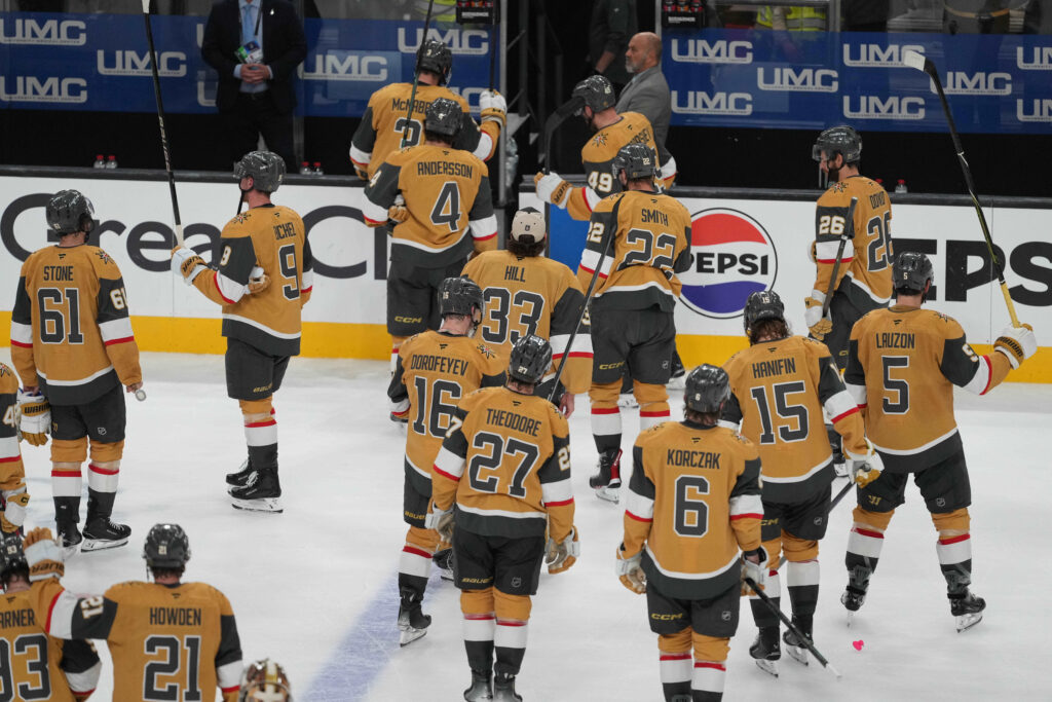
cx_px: 526
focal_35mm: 300
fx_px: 8767
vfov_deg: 4.6
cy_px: 351
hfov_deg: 6.9
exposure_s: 1/2000
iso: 2500
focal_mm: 300
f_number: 2.8
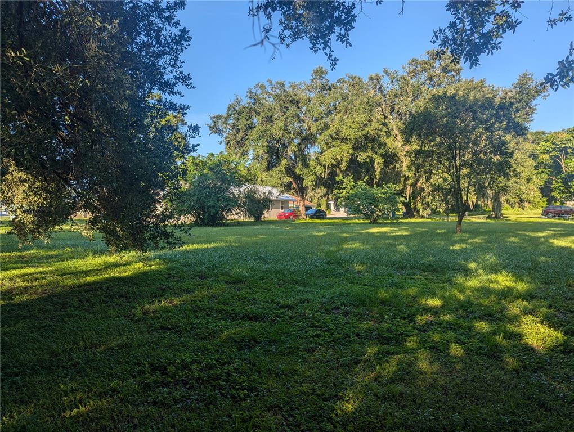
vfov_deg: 56.9
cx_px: 287
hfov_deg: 71.5
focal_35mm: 24
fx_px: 399
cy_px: 216
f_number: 1.85
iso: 44
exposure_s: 1/913
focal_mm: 6.81
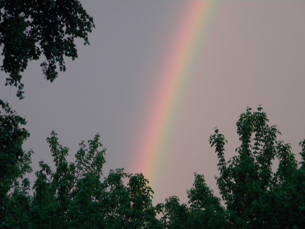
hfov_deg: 13.3
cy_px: 114
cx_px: 152
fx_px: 1304
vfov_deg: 10.0
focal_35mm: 148
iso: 400
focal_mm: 26.8
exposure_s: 1/40
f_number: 5
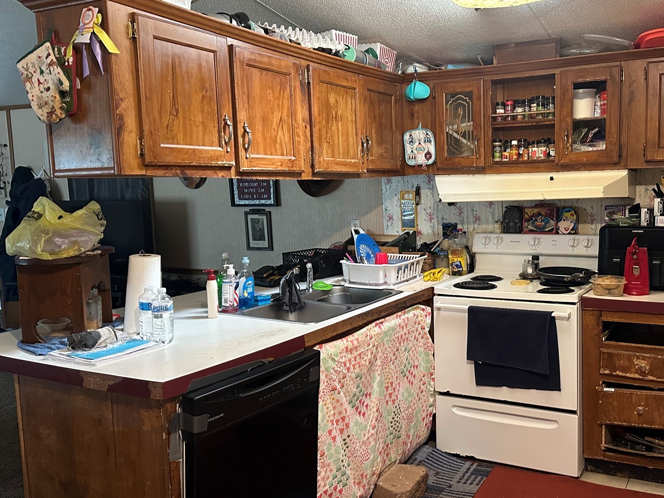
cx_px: 445
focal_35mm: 33
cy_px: 246
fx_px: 633
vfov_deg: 42.9
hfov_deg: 54.2
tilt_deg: -7.2
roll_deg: +1.0
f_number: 1.78
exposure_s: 1/60
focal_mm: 6.86
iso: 500
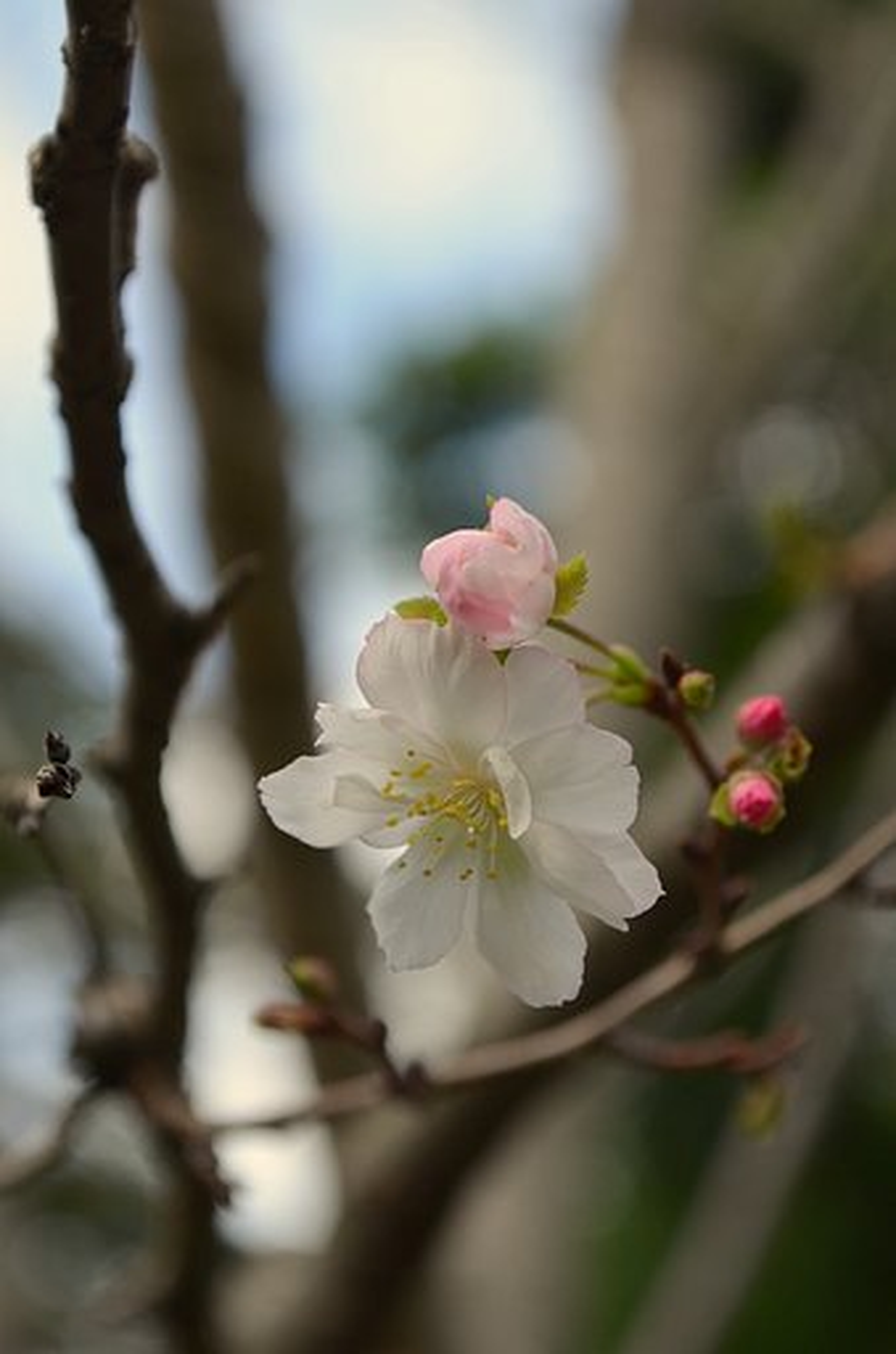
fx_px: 3094
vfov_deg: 24.7
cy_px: 677
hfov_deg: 16.5
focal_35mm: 82
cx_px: 448
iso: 200
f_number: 8
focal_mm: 55
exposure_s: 1/250
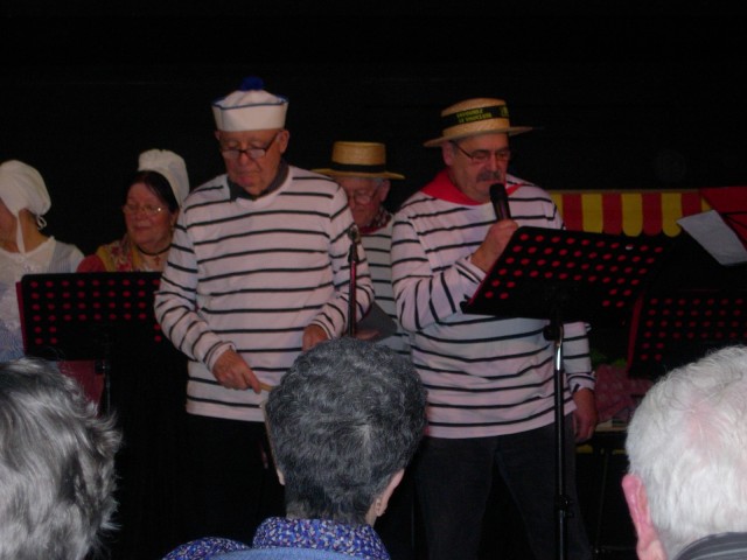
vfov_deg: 13.1
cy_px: 280
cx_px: 374
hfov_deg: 17.4
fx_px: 2438
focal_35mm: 113
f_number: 4.9
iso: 200
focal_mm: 23.4
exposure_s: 1/161
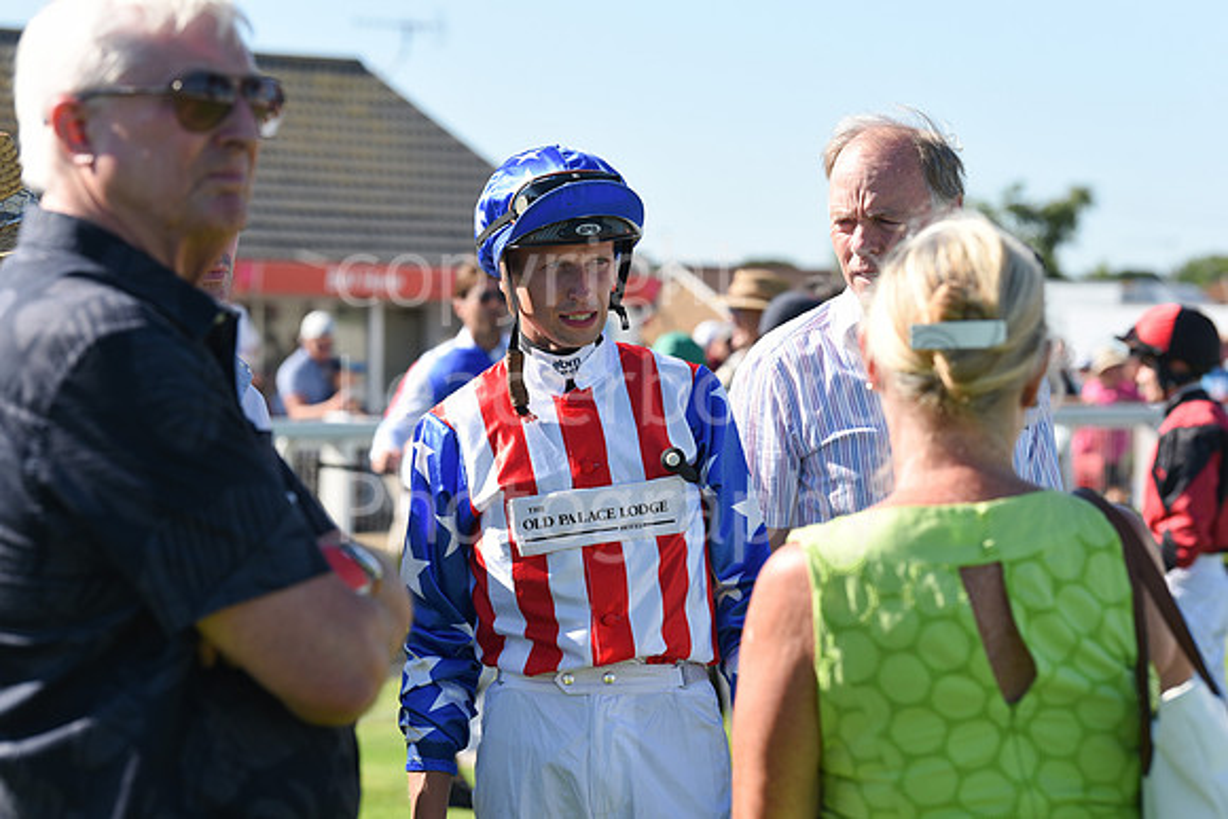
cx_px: 614
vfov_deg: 11.2
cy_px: 410
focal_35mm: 122
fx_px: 4162
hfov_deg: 16.8
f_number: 5.6
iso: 400
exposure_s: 1/1250
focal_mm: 122
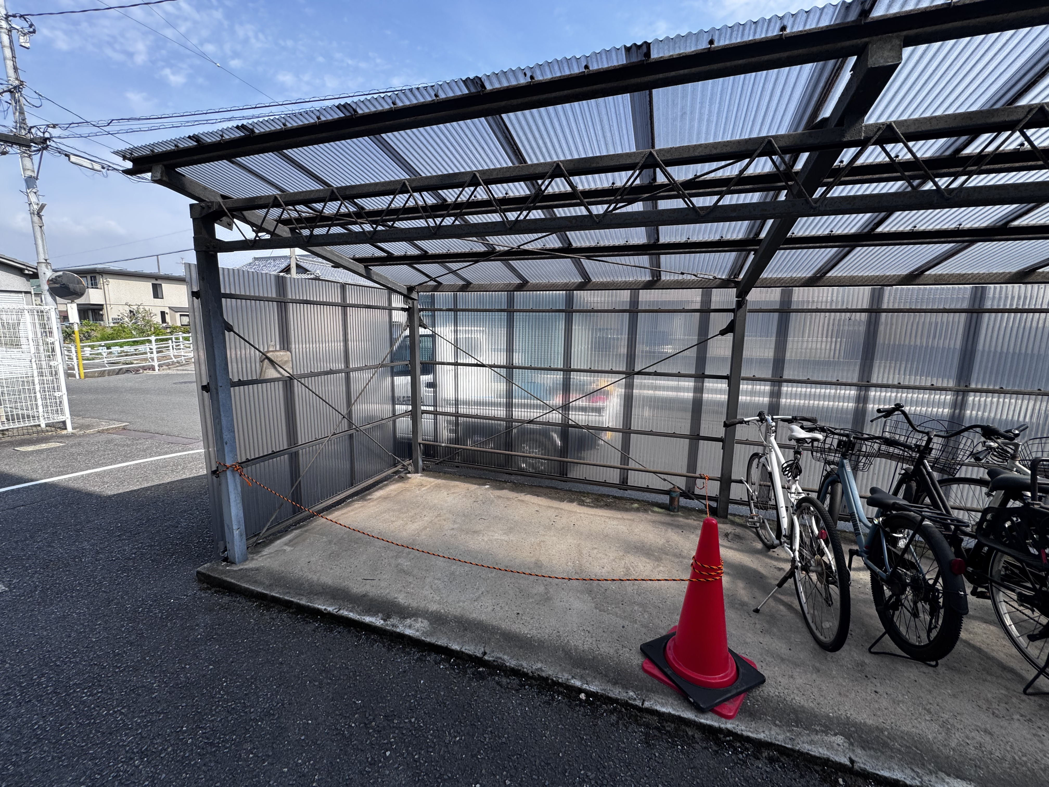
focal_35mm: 14
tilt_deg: -9.8
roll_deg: -0.2
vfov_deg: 85.7
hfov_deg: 102.1
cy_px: 394
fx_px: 424
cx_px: 524
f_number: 2.2
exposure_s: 1/565
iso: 40
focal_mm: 2.22
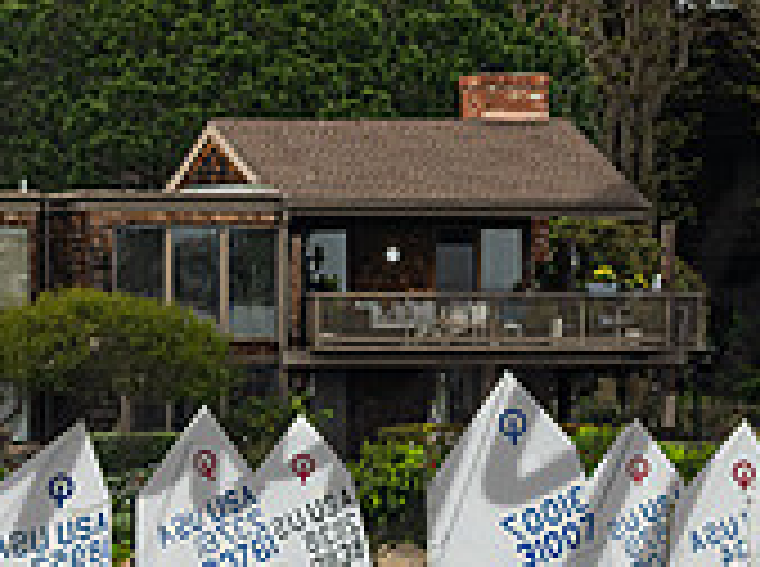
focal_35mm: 631
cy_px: 403
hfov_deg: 3.1
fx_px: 13824
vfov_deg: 2.3
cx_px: 153
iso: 320
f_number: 5
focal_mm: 185
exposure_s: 1/2000
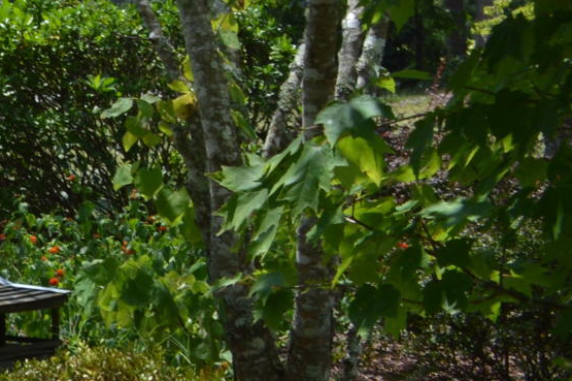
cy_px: -109
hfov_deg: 10.9
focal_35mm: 146
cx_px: -965
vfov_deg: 9.2
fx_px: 2318
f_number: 7.1
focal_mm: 18
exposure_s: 1/200
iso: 100
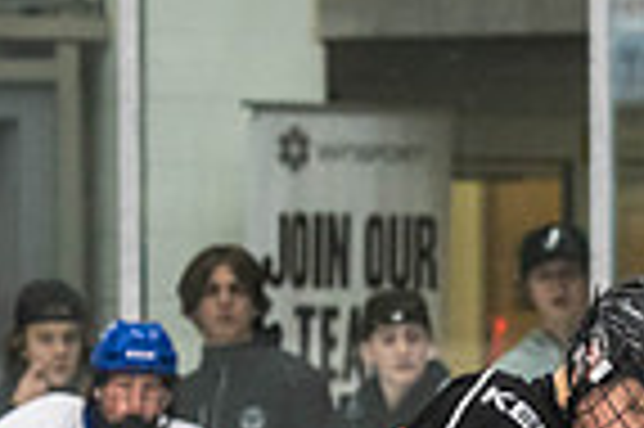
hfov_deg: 3.5
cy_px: 827
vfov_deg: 2.3
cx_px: 658
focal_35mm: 589
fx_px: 10524
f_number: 2.8
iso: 1600
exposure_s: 1/640
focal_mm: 105
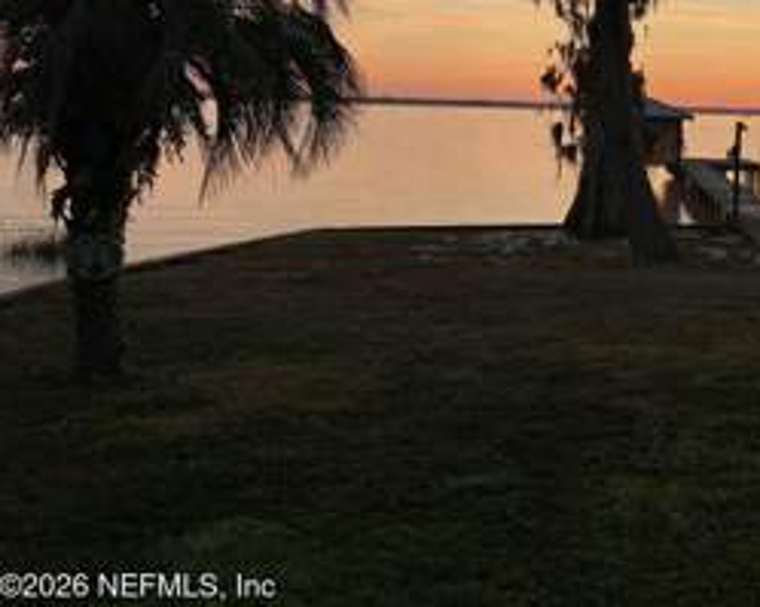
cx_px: 726
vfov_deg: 29.8
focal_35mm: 49
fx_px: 1102
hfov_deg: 35.1
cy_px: 85
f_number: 1.6
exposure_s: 1/680
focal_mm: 5.96
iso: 50
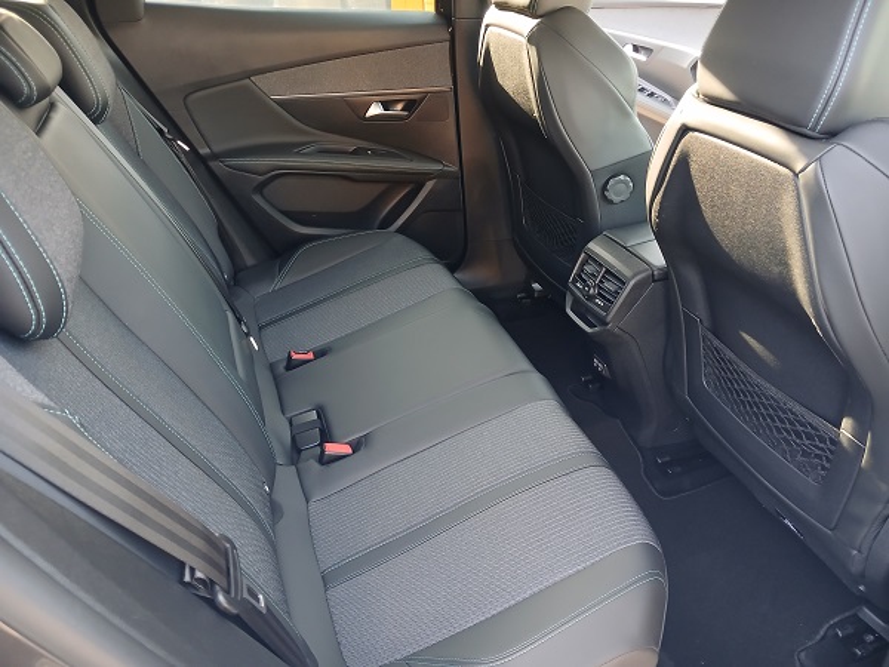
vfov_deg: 51.4
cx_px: 444
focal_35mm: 27
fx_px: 693
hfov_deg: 65.3
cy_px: 334
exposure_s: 1/50
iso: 250
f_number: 1.8
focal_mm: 3.98
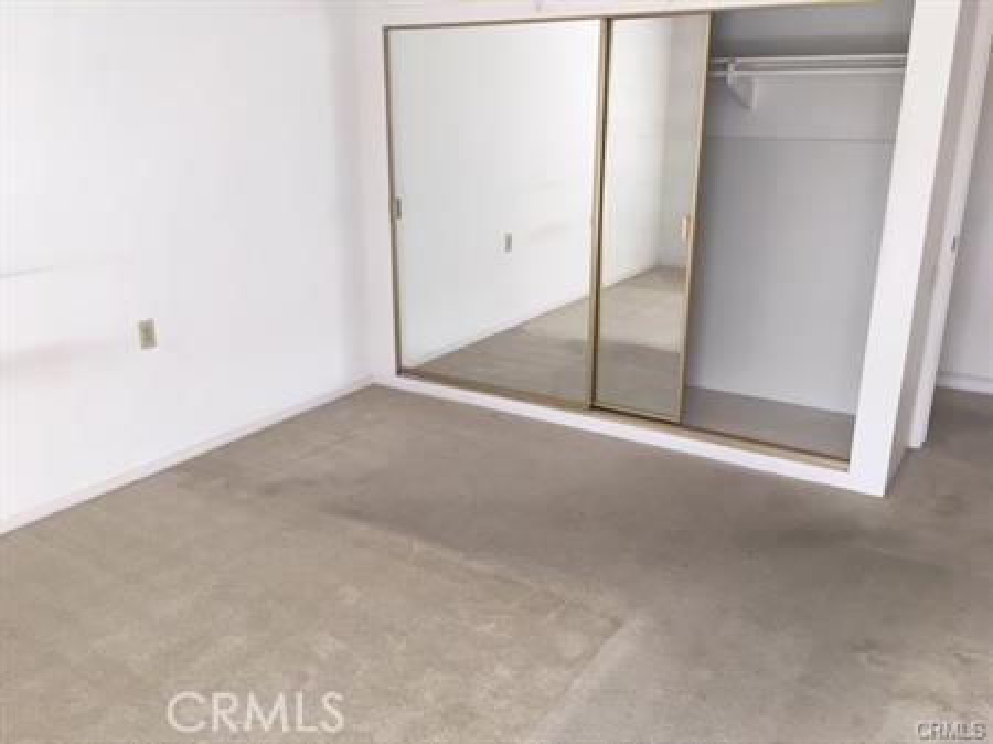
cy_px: 372
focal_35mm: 29
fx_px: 831
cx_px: 496
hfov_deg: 61.7
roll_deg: +0.5
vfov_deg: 48.2
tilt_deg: -16.0
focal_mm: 4.15
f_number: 2.2
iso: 32
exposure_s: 1/40
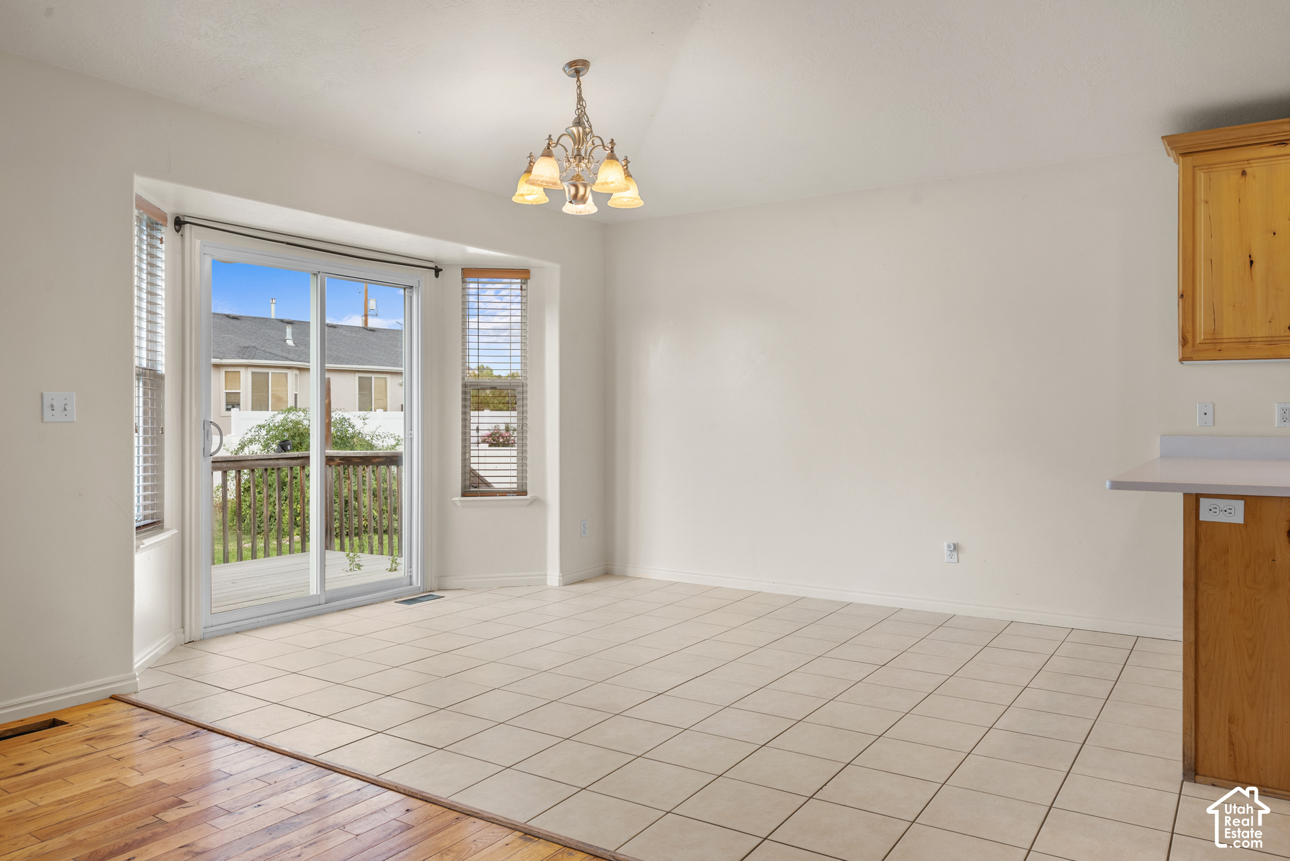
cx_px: 645
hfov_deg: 73.7
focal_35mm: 24
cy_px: 430
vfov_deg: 53.2
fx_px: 860
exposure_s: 1/1.67
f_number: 8
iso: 500
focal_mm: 24
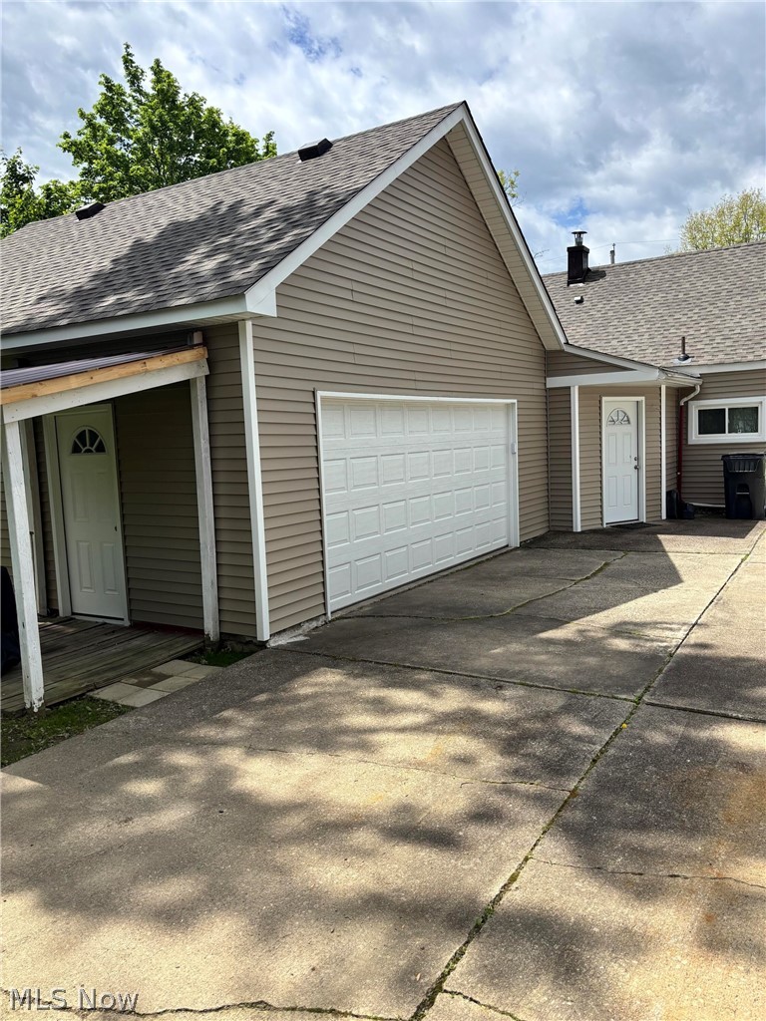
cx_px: 383
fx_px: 767
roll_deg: +1.9
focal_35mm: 26
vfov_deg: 67.3
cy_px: 510
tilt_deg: -5.3
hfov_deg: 53.1
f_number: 1.6
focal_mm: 5.96
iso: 50
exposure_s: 1/3021
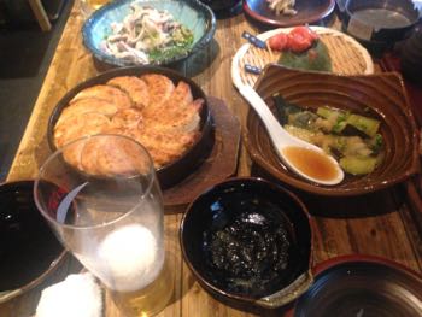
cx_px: 211
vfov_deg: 43.0
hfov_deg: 55.3
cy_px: 158
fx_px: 403
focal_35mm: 33
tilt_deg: -49.7
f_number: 2.4
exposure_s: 1/15
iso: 400
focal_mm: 4.12
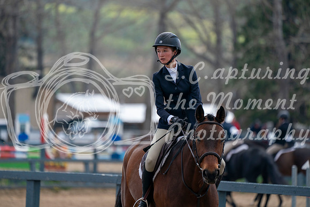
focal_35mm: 400
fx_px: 3445
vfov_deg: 3.4
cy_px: 104
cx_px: 155
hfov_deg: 5.2
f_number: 5.6
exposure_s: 1/500
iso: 250
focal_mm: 400
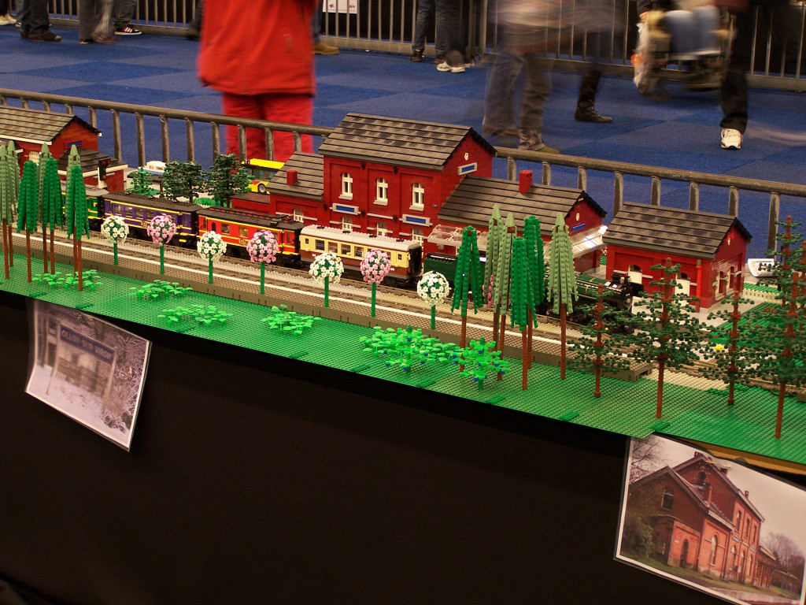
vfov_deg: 21.9
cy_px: 302
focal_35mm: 67
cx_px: 403
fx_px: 1560
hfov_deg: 29.0
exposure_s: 1/2
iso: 80
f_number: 3.2
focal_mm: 11.1
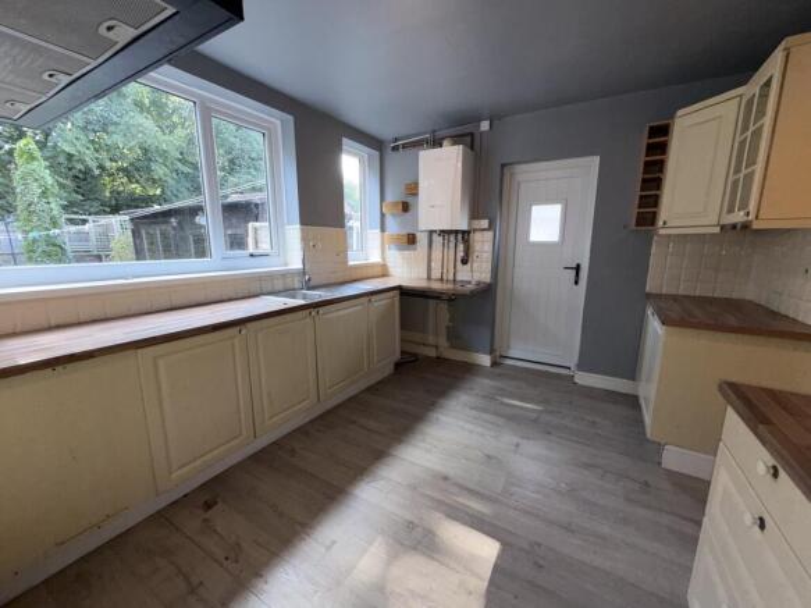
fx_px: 328
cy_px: 304
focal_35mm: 14
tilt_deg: -10.0
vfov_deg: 85.7
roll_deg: +0.6
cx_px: 406
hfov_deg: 102.1
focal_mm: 2.22
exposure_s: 1/80
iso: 125
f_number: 2.2
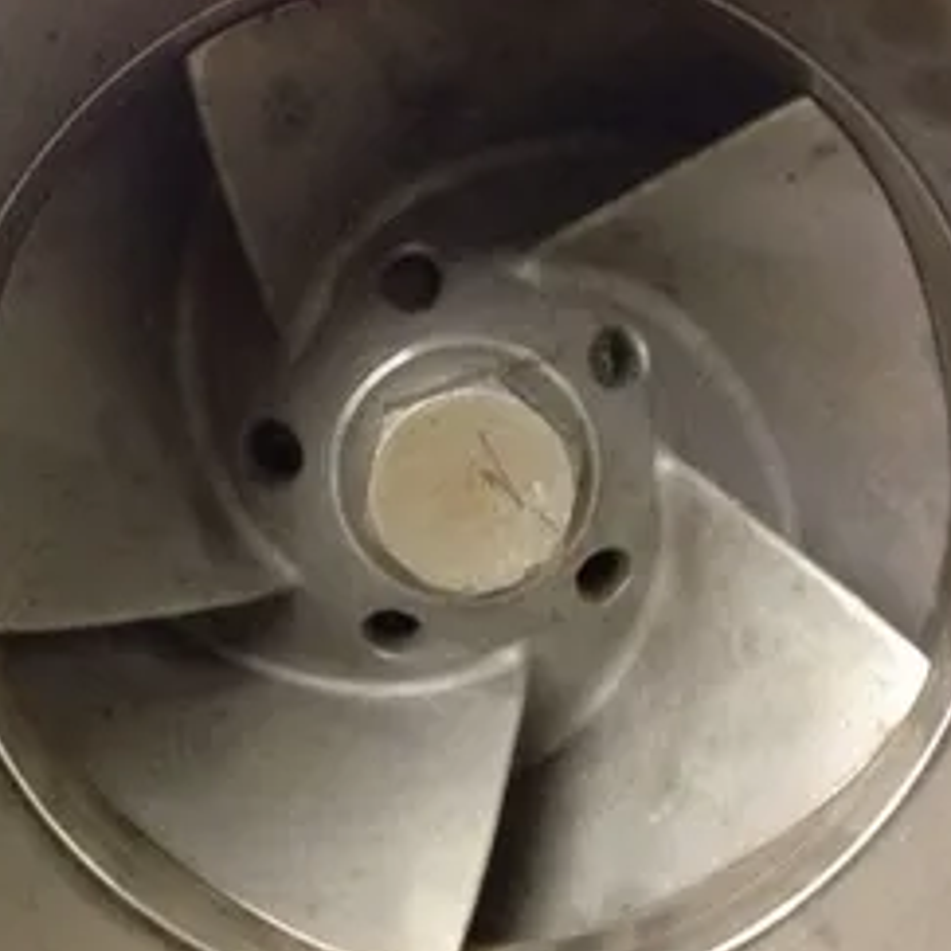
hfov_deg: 33.4
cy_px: 505
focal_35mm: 51
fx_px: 1585
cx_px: 477
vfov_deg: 33.4
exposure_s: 1/15
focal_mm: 4.28
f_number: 2.4
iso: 500
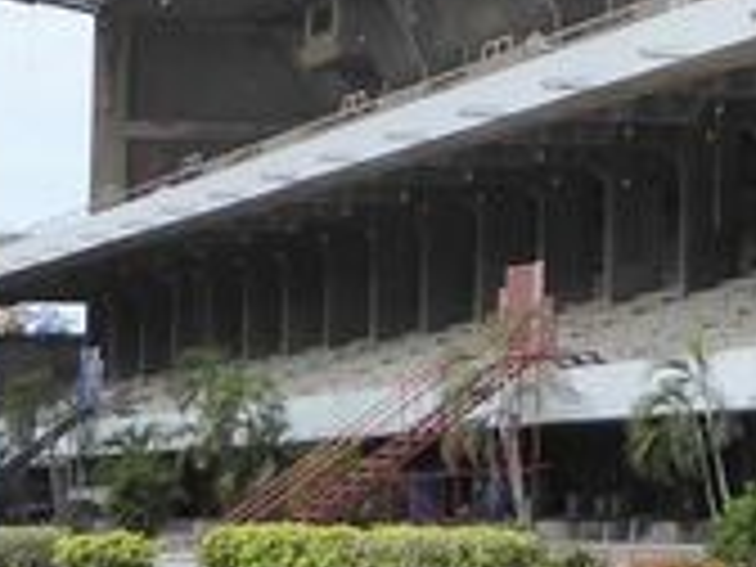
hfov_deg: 10.8
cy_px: 54
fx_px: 3735
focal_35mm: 171
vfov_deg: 8.6
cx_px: 1372
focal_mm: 6.3
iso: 160
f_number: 3.7
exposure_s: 1/400
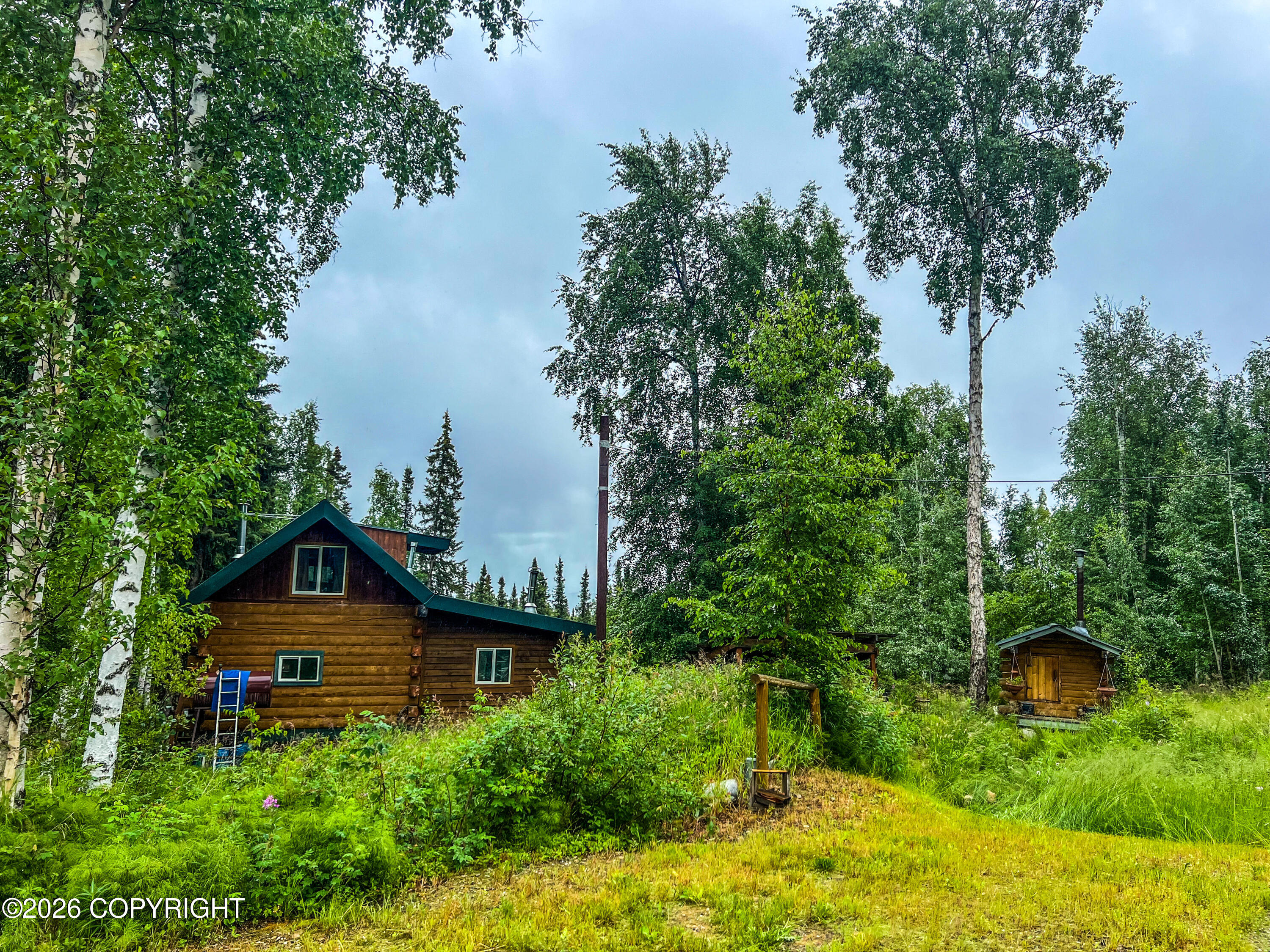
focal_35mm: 26
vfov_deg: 53.1
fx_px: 954
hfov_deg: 67.3
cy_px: 476
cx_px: 635
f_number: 1.5
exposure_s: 1/1600
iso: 50
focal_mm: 5.7
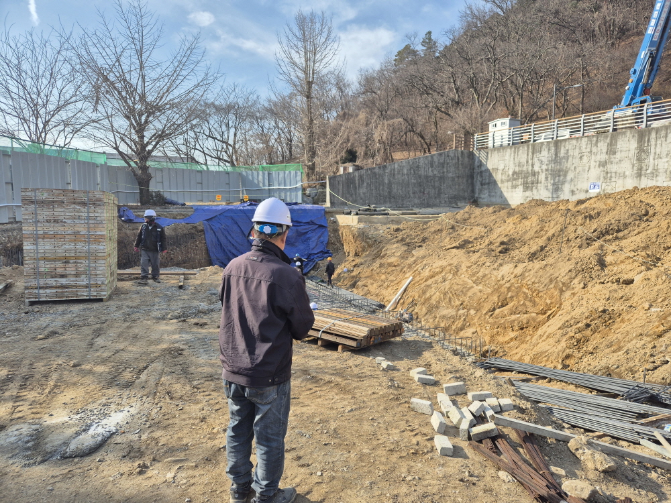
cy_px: 252
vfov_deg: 58.9
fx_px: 446
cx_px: 336
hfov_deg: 73.9
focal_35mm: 23
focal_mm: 5.4
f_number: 1.8
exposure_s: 1/956
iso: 25
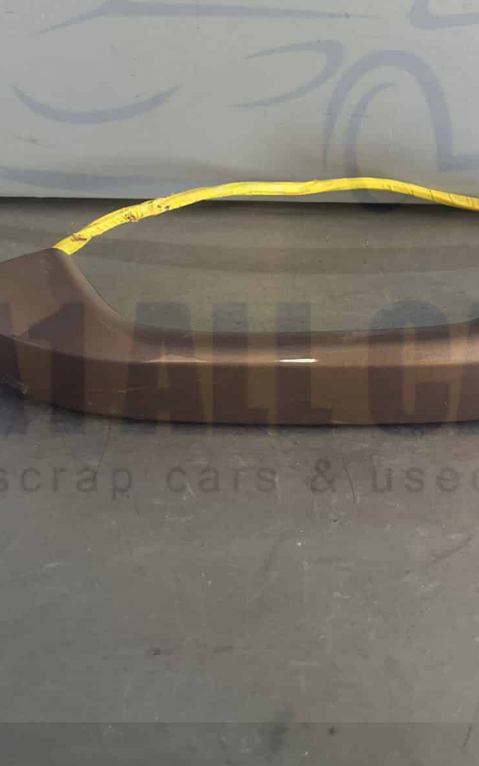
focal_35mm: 48
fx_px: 1003
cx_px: 353
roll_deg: +0.3
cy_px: 222
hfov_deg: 26.6
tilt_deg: -26.3
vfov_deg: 41.0
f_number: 1.6
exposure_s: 1/121
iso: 125
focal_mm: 5.1
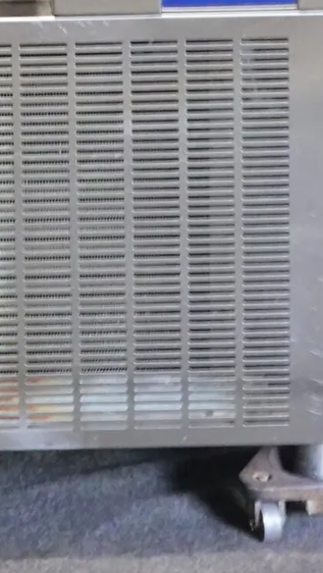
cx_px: -100
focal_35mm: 165
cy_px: -245
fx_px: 2509
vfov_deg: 12.5
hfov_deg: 7.3
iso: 2000
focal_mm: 17.19
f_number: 10
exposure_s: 1/8
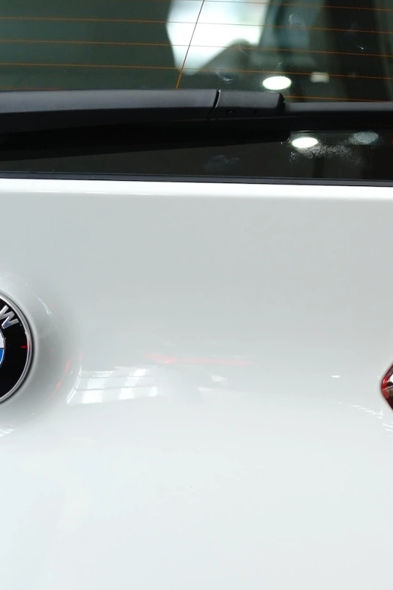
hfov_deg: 3.6
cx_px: 852
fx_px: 6268
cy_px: 251
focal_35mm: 383
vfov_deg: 5.4
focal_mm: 128
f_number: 4
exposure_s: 1/125
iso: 500
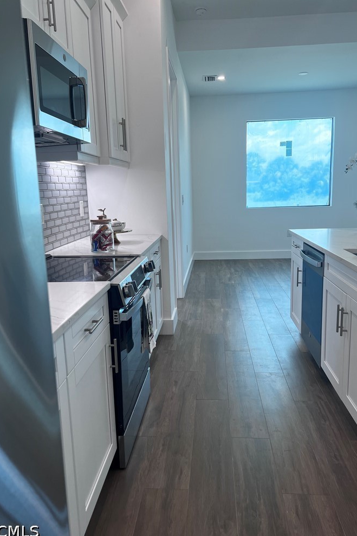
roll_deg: +1.8
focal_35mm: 28
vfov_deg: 65.5
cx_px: 179
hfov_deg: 46.4
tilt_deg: -10.7
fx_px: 417
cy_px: 267
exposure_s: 1/135
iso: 50
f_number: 1.5
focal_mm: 5.7
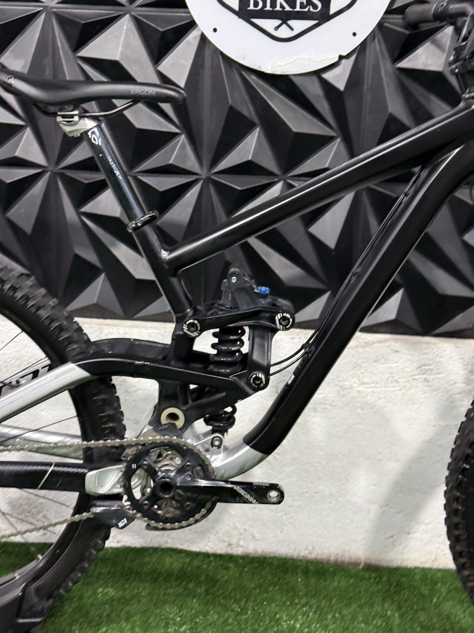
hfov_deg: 30.3
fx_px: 876
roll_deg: -2.1
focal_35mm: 48
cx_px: 237
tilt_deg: -11.7
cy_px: 316
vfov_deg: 39.7
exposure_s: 1/40
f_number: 1.78
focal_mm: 6.76
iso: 200
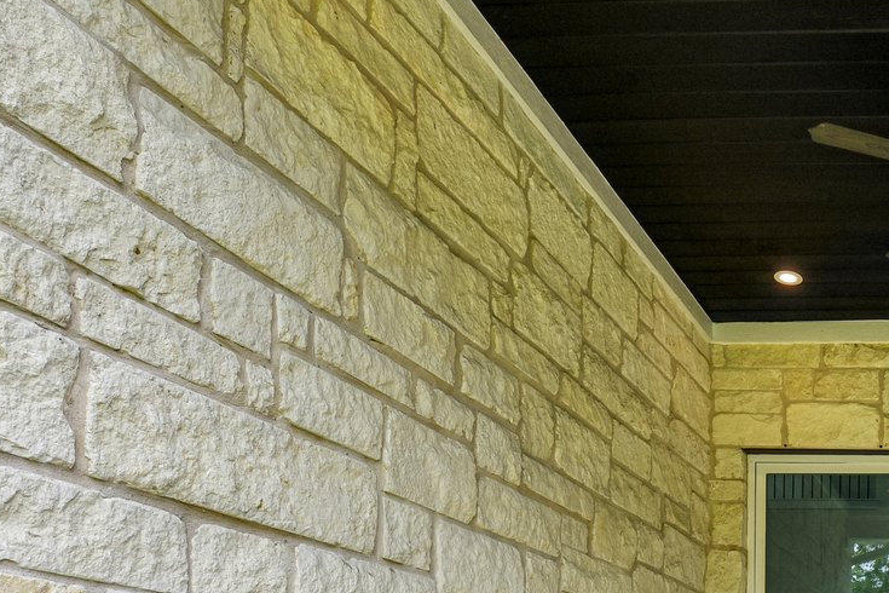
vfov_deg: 28.8
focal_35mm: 39
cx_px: 995
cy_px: 741
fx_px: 963
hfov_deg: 39.6
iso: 100
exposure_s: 1/125
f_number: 8
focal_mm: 14
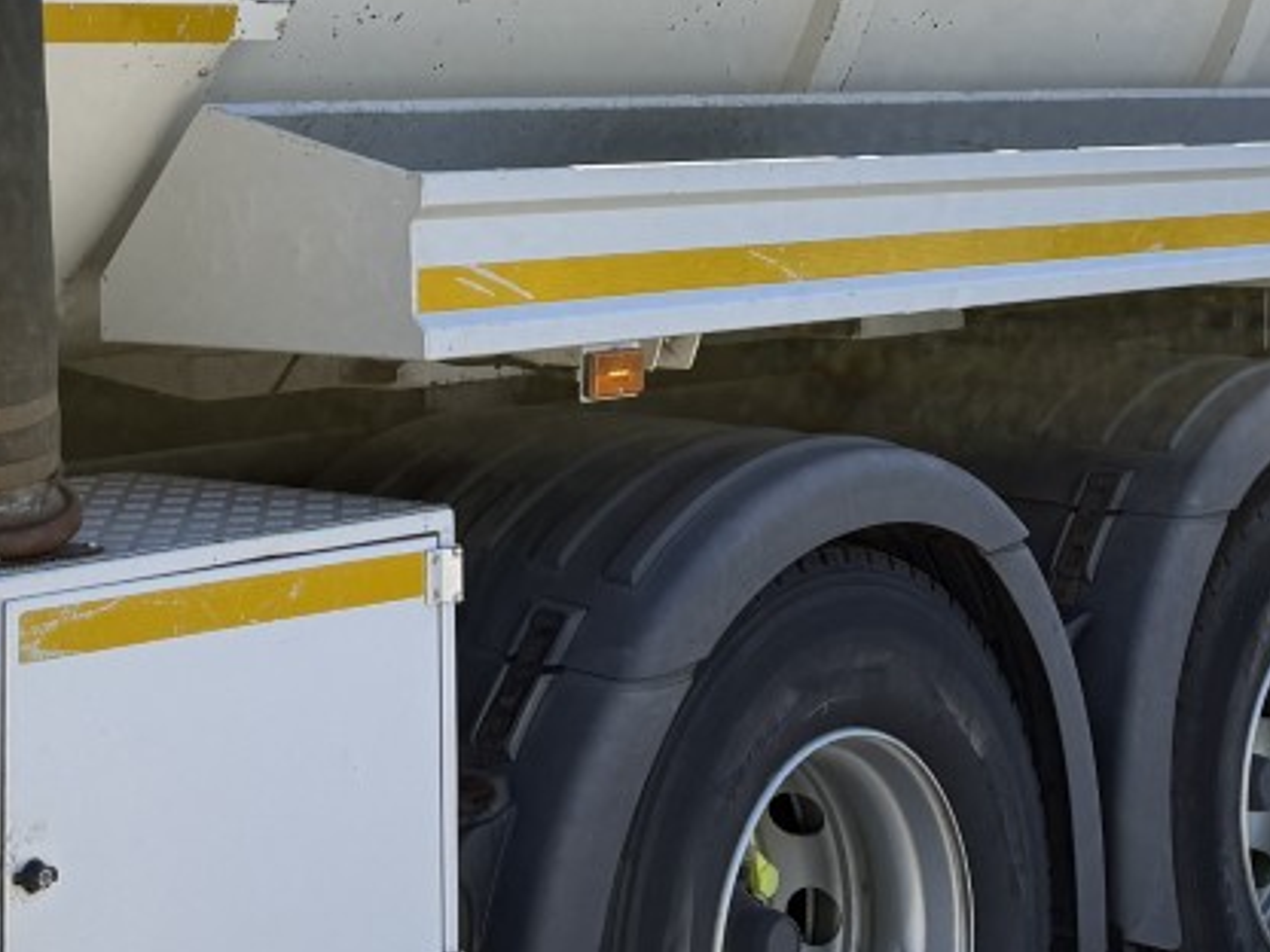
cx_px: 372
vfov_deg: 17.3
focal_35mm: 83
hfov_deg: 23.4
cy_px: -27
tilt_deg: +2.5
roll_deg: -0.1
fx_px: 3045
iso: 100
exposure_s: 1/1585
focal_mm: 6.76
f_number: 1.78
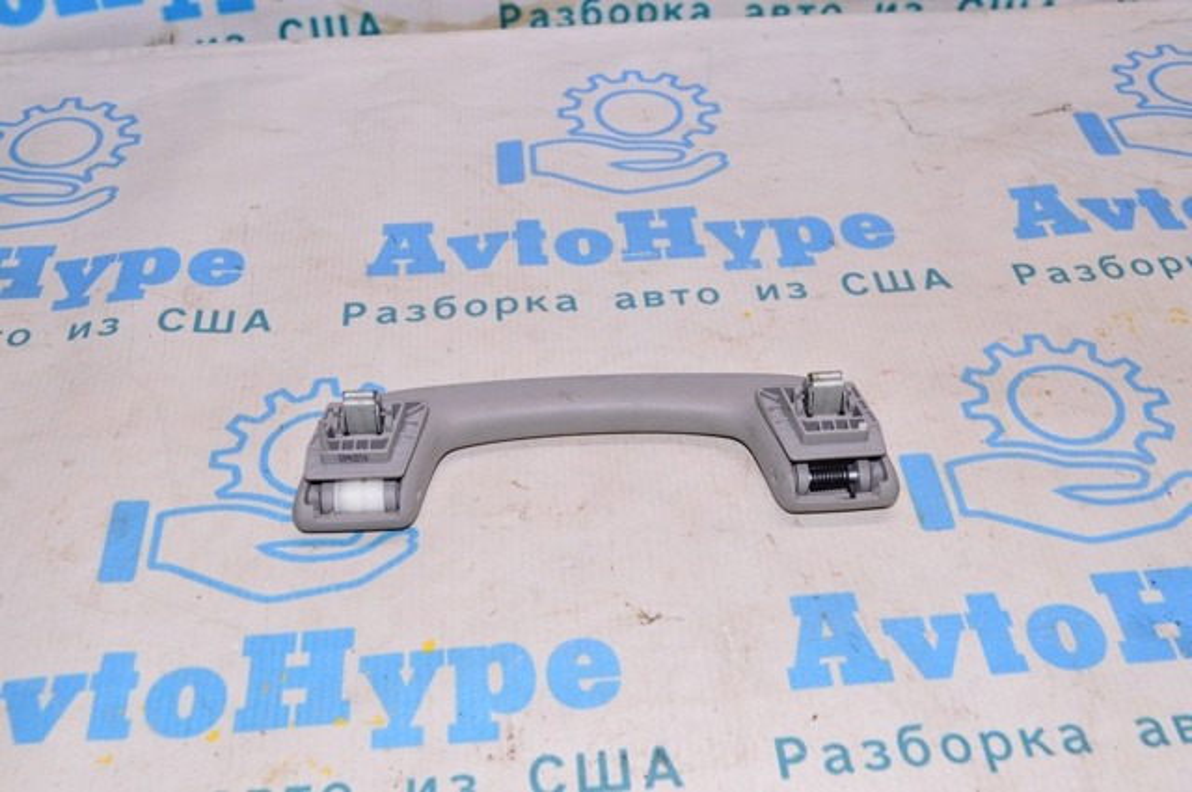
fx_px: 1389
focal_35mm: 42
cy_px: 396
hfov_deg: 46.5
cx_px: 596
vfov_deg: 31.8
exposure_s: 1/200
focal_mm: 28
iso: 1600
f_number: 8
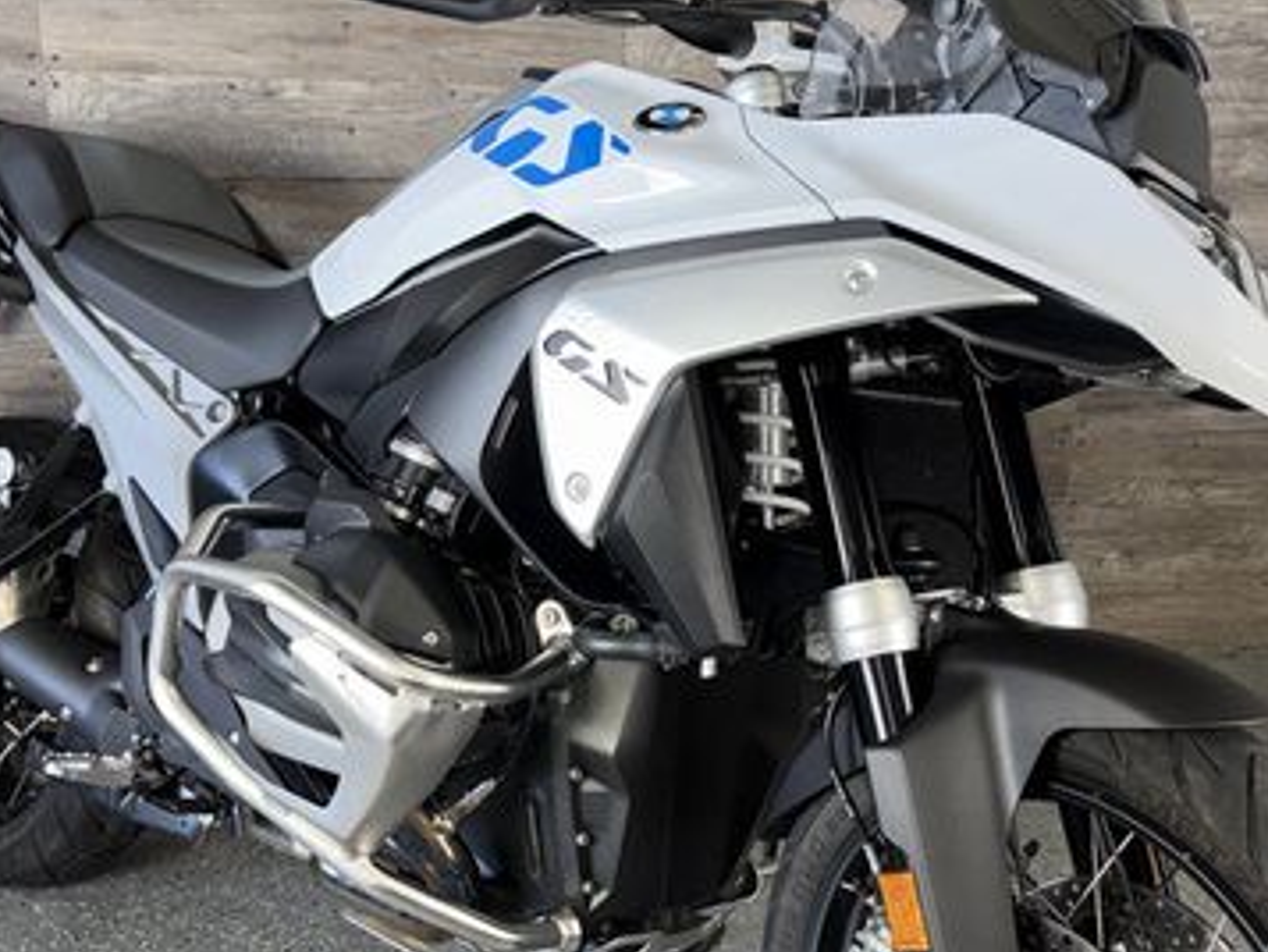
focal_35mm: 43
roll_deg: -1.0
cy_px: 561
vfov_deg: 33.5
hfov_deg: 43.8
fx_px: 1576
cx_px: 593
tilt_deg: -15.6
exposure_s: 1/31
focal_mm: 6.76
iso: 50
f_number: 1.78
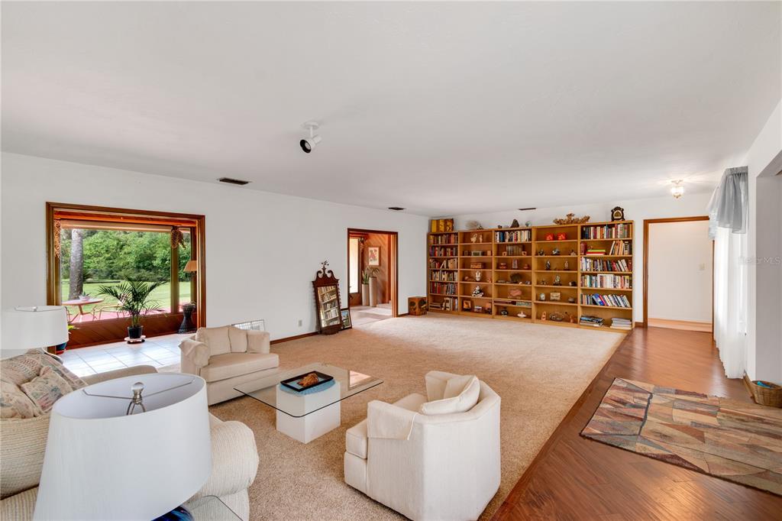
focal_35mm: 15
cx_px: 391
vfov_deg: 77.3
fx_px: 326
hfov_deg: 100.4
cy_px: 260
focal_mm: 10
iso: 250
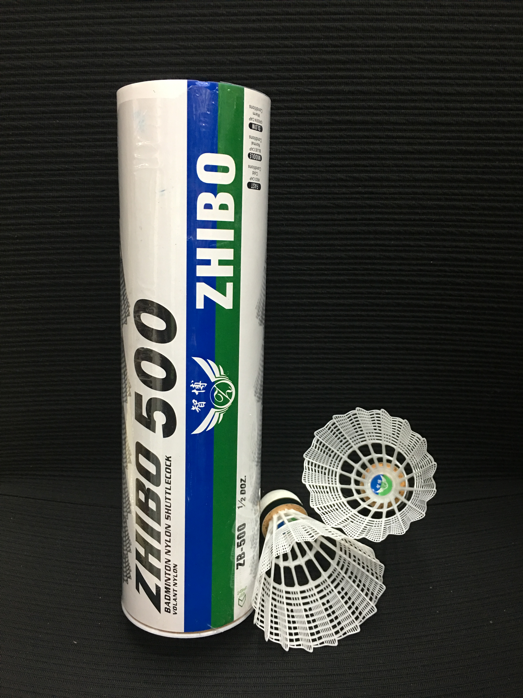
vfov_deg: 61.7
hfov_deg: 48.2
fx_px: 584
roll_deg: -0.7
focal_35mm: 29
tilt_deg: -32.6
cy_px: 349
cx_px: 262
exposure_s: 1/17
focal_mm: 4.15
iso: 100
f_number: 2.2
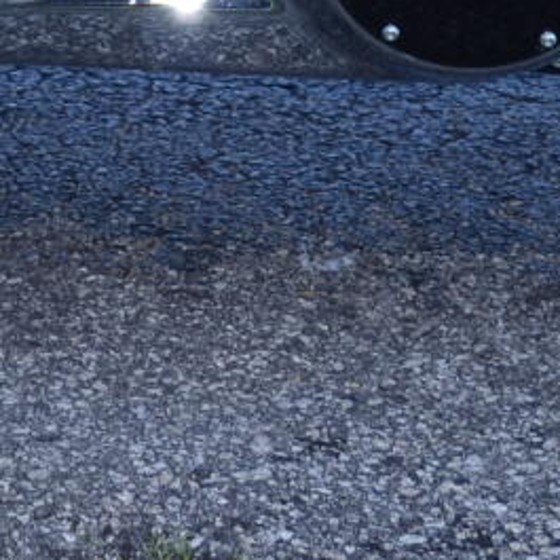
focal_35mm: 212
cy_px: -791
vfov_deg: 7.7
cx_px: 152
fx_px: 3880
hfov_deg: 8.2
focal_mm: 22
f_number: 5
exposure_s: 1/200
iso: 100
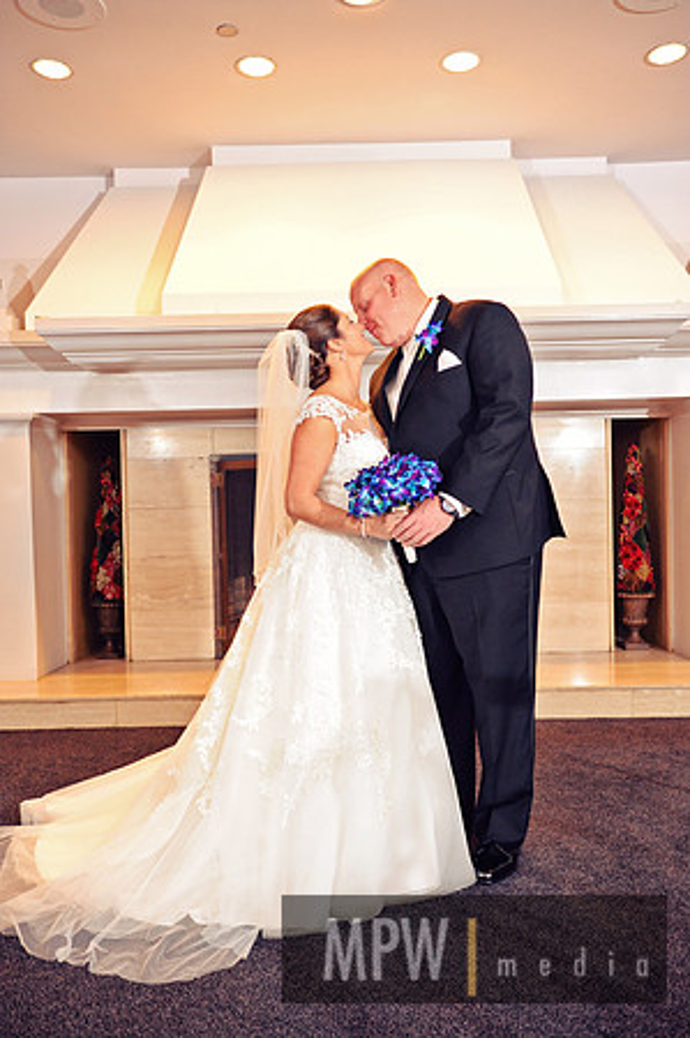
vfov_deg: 62.0
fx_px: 864
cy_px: 519
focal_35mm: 30
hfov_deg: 43.5
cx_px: 345
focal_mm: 30
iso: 2000
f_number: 2.8
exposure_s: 1/125
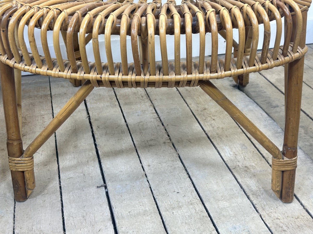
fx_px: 434
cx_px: 156
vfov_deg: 30.3
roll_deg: +2.3
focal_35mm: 48
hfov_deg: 39.7
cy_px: 117
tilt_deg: -29.7
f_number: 1.78
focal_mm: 6.86
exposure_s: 1/100
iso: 125
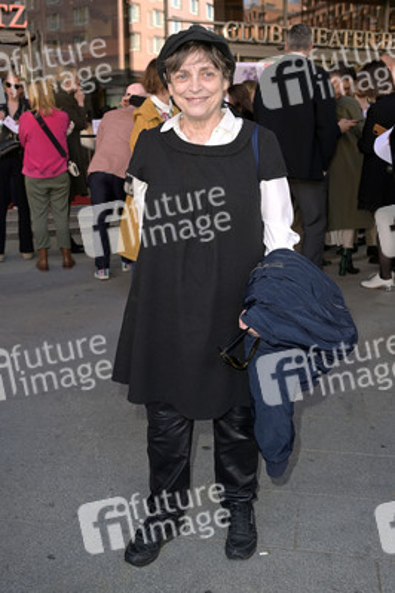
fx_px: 528
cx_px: 198
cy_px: 296
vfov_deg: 58.8
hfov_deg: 41.0
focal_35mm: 32
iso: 500
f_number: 4
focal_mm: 32
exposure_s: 1/200
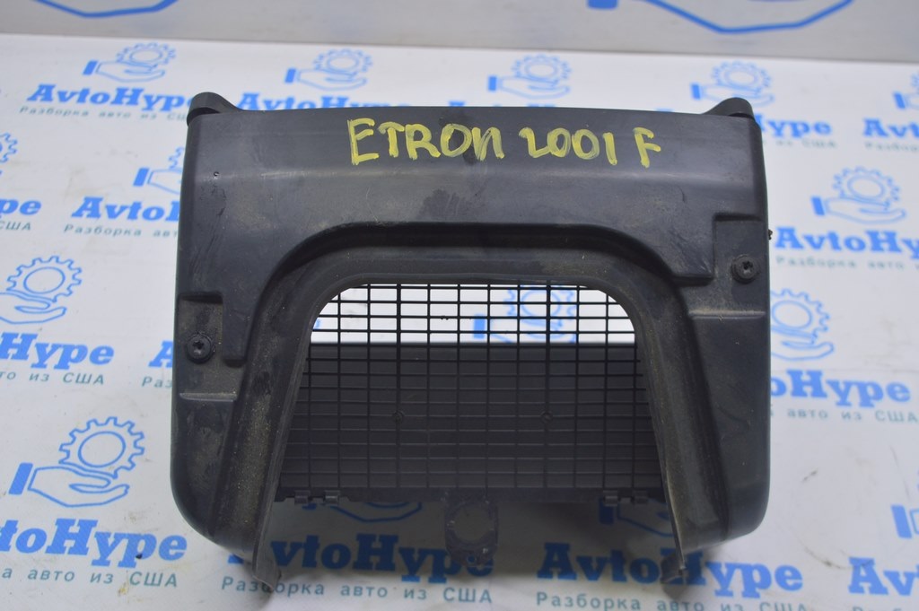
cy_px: 306
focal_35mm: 44
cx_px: 460
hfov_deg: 45.0
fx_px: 1110
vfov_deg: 30.8
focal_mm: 29
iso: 400
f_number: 5.6
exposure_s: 1/25
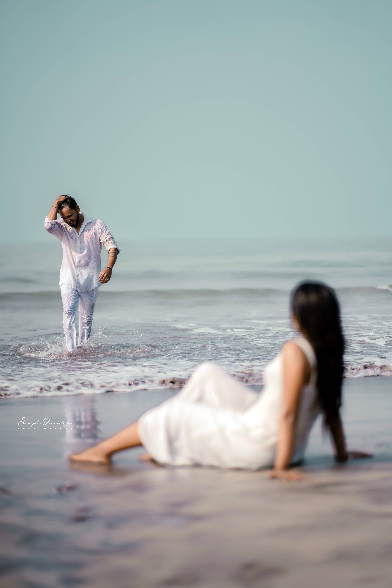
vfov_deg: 23.9
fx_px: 1388
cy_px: 294
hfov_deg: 16.1
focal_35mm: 85
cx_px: 196
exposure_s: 1/4000
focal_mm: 85
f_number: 1.4
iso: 50
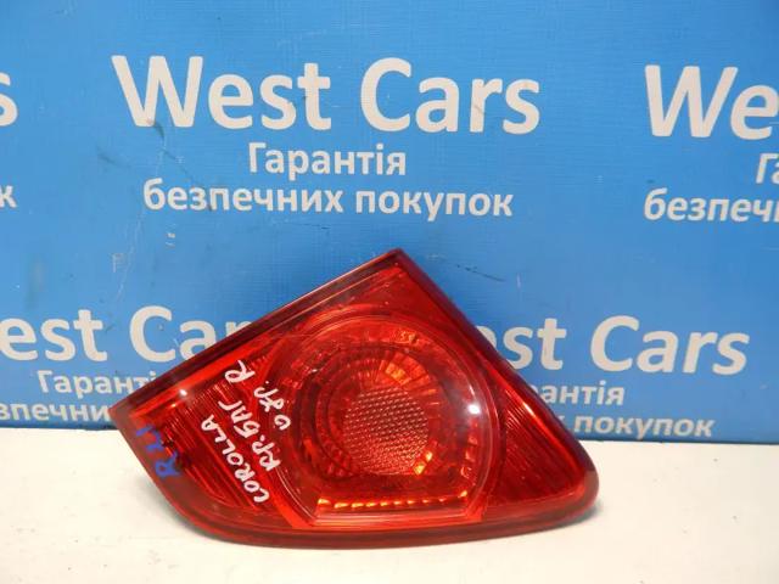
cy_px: 292
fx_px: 518
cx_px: 390
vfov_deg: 58.9
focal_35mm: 23
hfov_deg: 73.9
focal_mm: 4
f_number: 3
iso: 250
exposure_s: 1/30
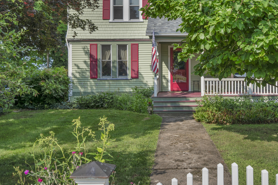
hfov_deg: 50.4
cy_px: 73
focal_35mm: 38
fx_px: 292
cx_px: 175
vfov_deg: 35.1
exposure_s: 1/800
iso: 320
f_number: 7.1
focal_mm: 23.5
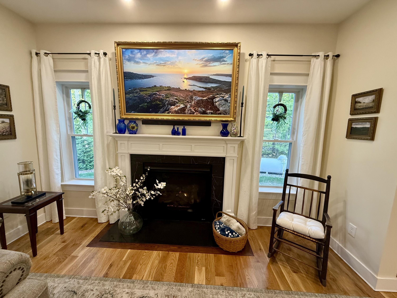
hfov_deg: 102.1
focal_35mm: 14
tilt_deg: -7.8
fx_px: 161
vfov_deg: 85.7
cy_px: 149
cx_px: 198
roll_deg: -0.8
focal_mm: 2.22
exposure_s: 1/60
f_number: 2.2
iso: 200
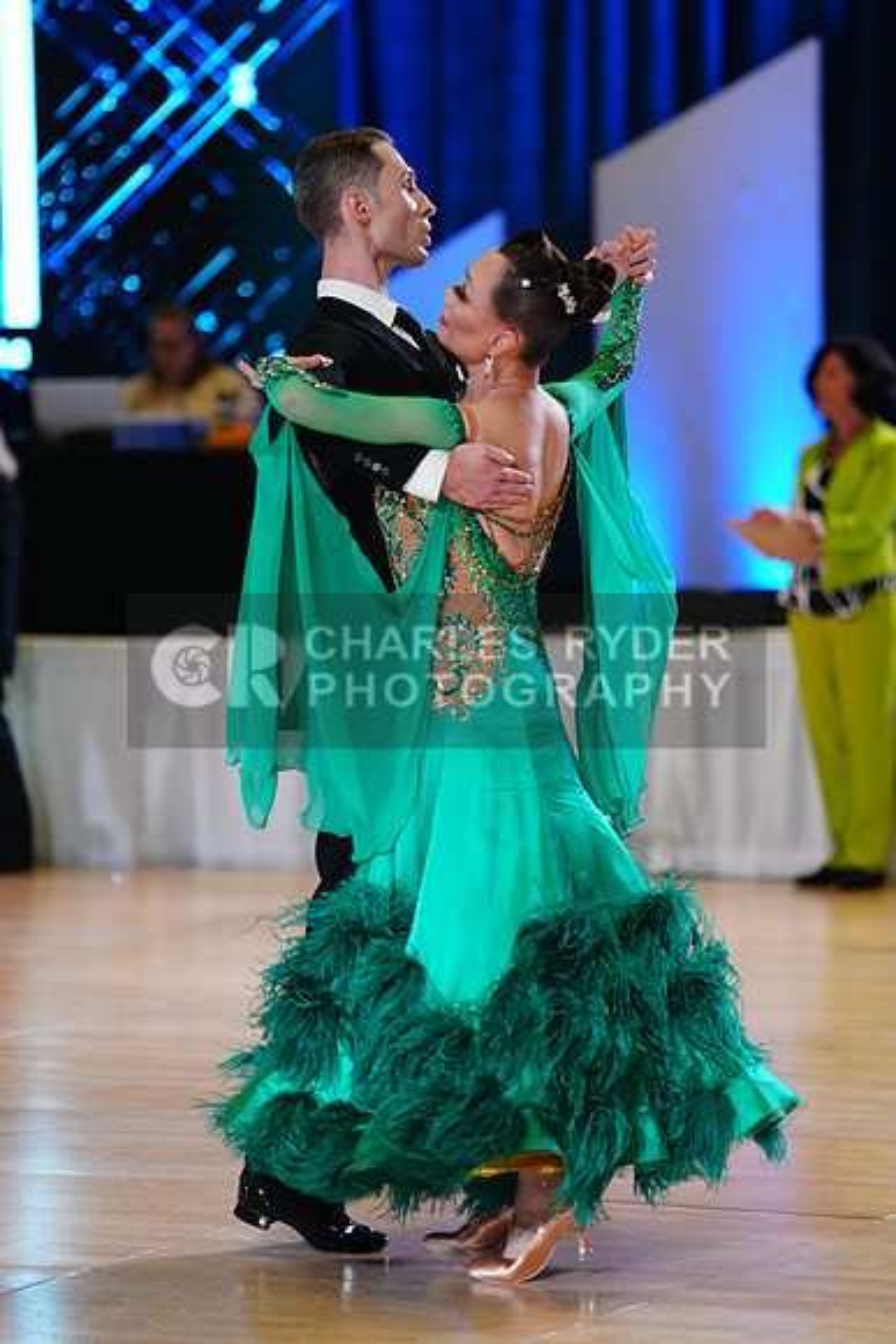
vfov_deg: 13.4
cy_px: 672
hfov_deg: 9.0
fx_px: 5708
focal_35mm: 153
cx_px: 448
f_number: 2.8
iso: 2000
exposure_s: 1/400
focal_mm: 153
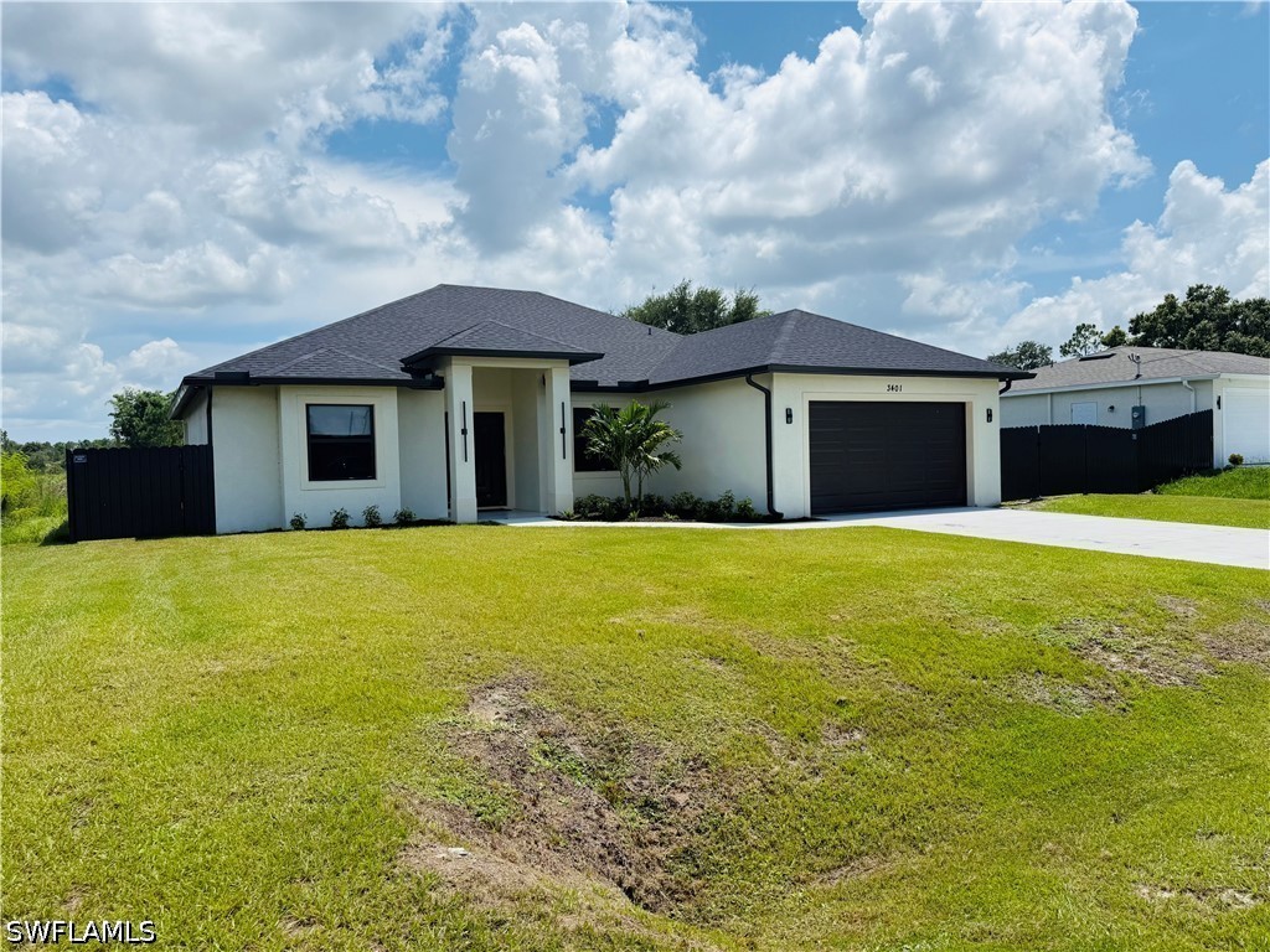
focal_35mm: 24
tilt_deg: -0.7
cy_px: 476
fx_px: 881
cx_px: 635
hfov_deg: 71.6
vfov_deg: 56.8
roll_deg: +1.4
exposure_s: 1/7353
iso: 80
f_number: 1.78
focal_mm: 6.76
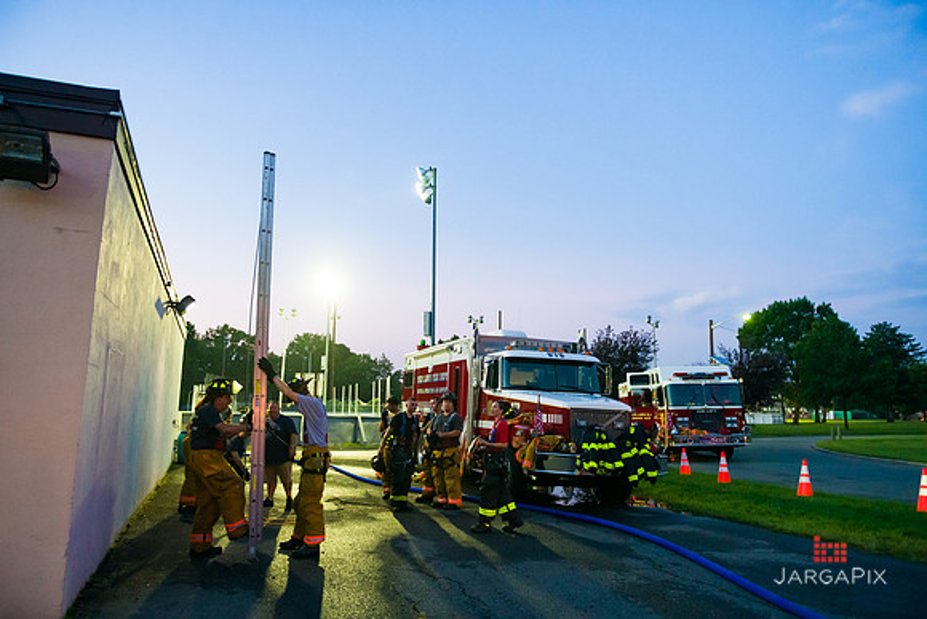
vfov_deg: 53.2
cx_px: 464
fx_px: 618
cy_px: 310
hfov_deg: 73.7
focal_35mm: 24
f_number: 3.2
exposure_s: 1/125
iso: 3200
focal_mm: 24
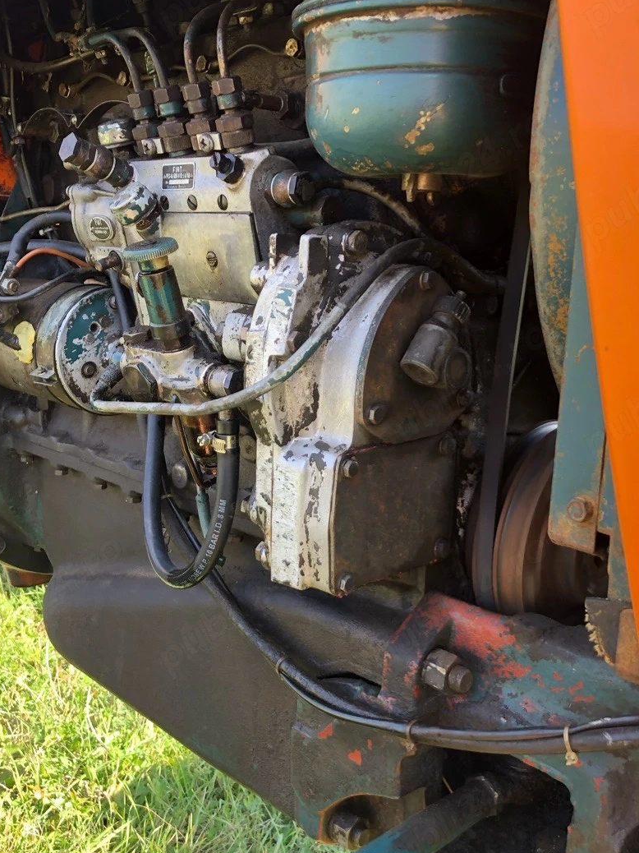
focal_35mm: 36
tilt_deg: -11.6
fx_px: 886
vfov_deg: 51.4
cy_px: 423
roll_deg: +2.4
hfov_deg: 39.6
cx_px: 301
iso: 40
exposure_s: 1/120
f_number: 1.8
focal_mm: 4
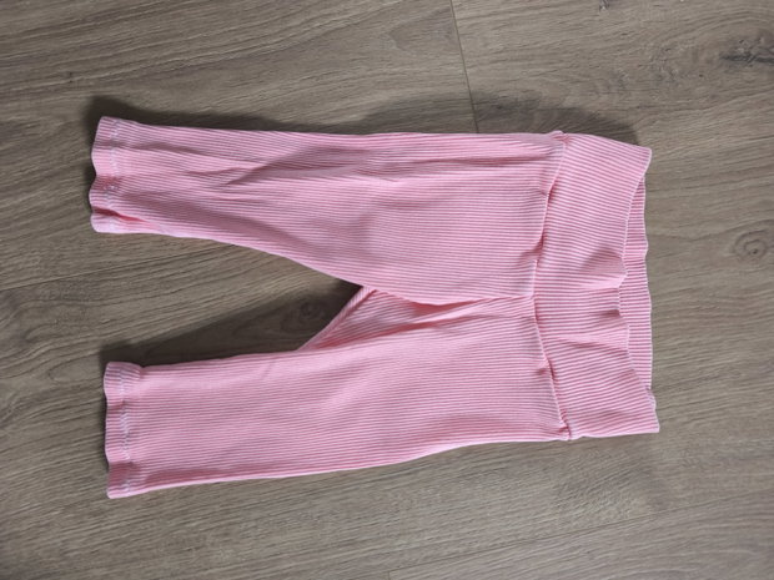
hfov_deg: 73.9
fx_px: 514
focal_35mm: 23
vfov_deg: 58.9
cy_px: 290
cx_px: 387
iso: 500
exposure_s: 1/50
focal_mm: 6.57
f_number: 1.6
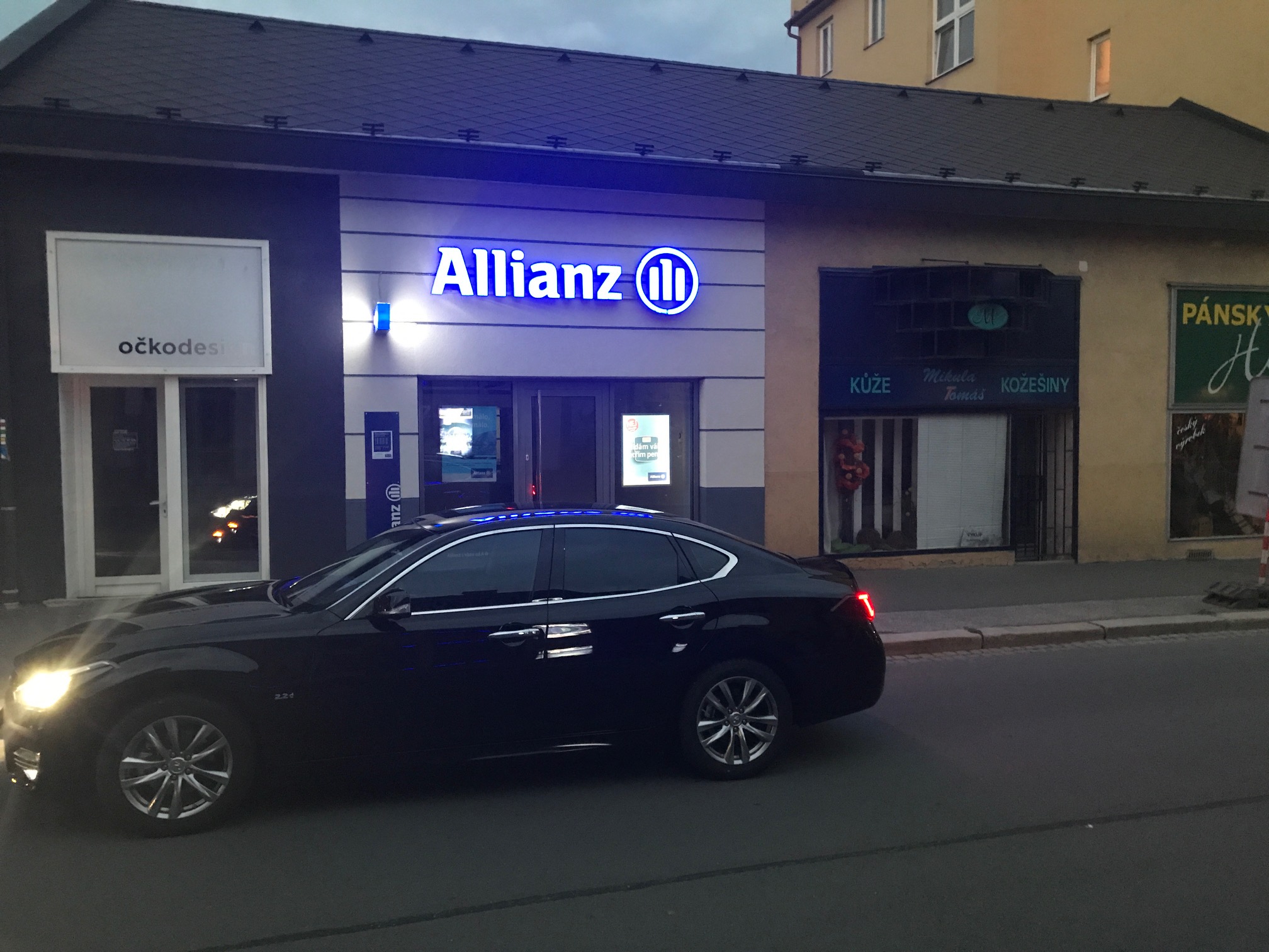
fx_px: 1026
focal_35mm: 28
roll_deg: +0.7
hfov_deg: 63.4
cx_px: 634
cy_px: 476
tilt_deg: -2.2
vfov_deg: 49.7
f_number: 1.8
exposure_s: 1/5
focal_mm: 3.99
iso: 100
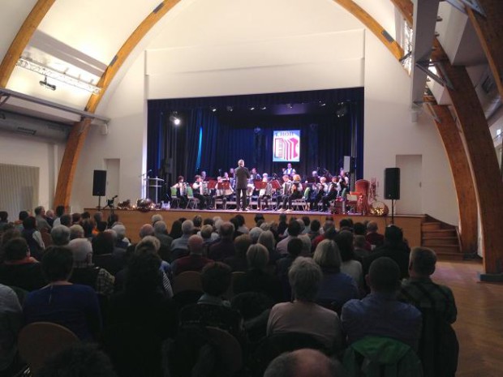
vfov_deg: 42.9
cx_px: 252
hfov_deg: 55.4
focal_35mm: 33
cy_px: 188
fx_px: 480
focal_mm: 4.12
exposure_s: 1/20
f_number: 2.4
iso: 125
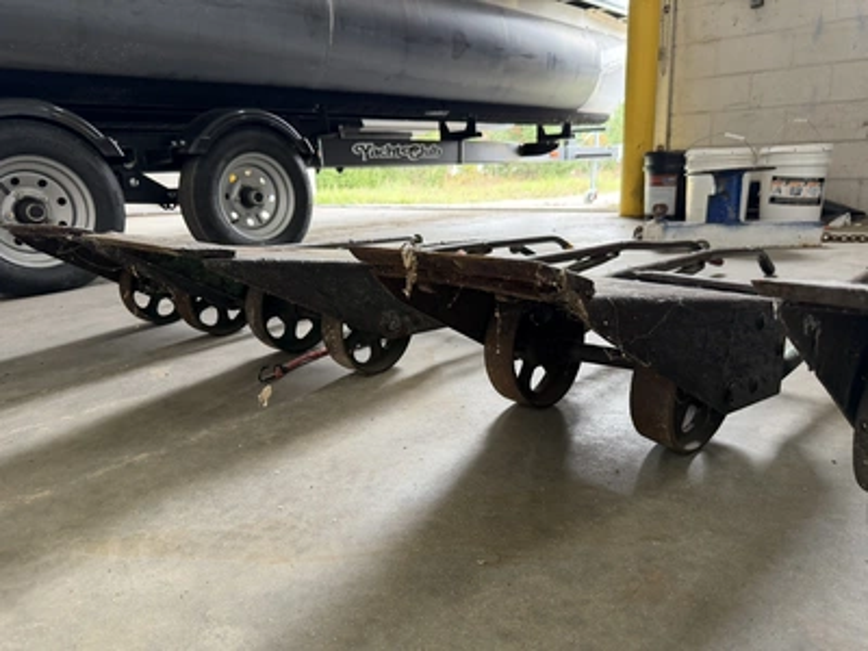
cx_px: 434
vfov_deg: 56.8
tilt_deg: -14.6
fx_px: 602
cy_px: 326
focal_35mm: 24
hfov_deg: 71.6
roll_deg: +1.0
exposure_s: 1/64
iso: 200
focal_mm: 6.76
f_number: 1.78
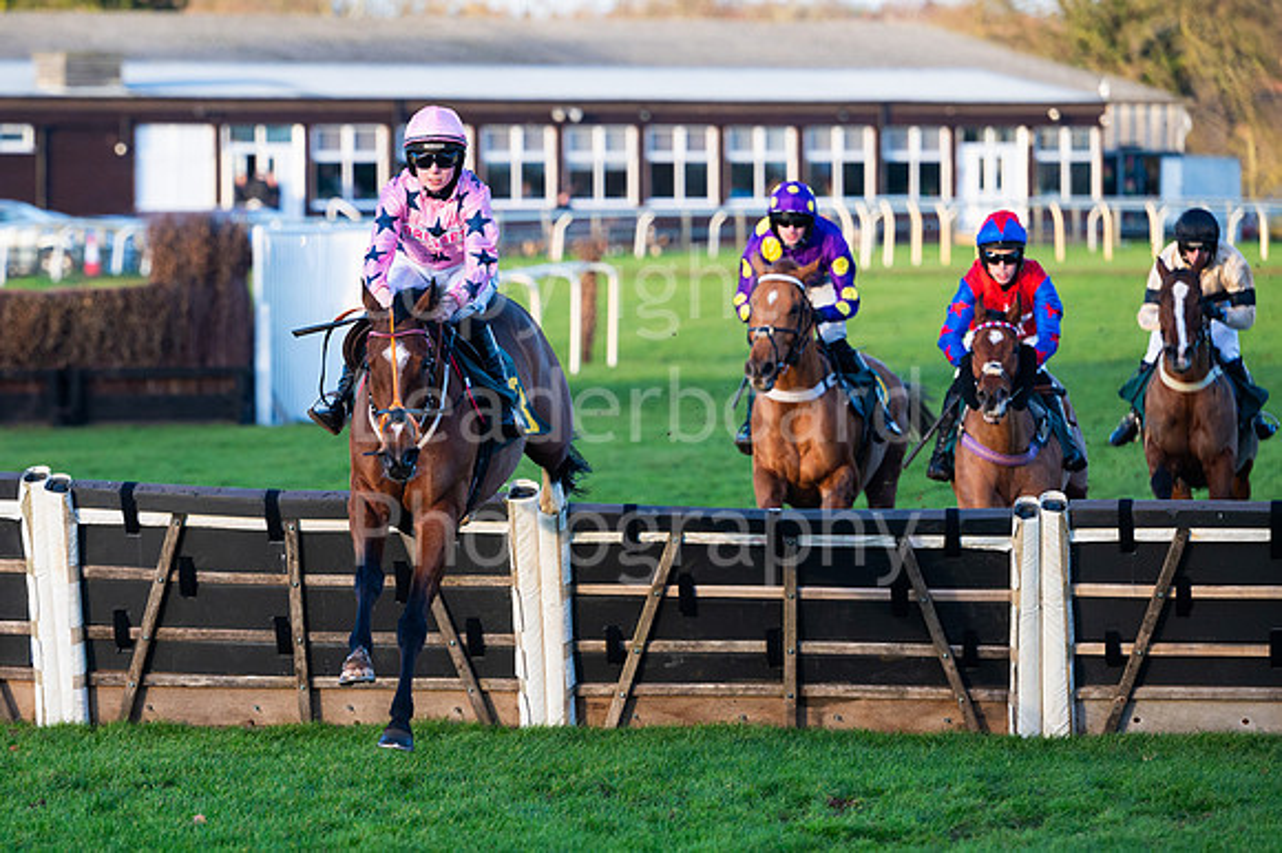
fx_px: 7598
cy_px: 401
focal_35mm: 213
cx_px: 505
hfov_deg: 9.6
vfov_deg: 6.4
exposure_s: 1/1600
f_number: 3.5
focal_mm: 165
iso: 800
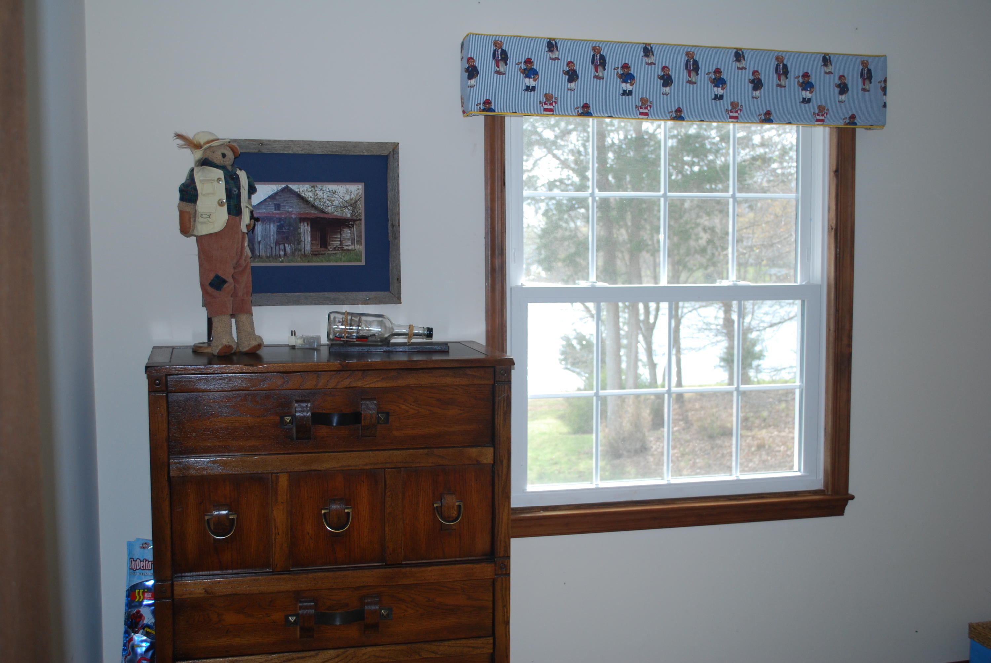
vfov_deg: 34.3
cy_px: 332
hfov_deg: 49.5
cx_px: 496
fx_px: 1075
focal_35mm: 39
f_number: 4.5
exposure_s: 1/60
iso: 200
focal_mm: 26
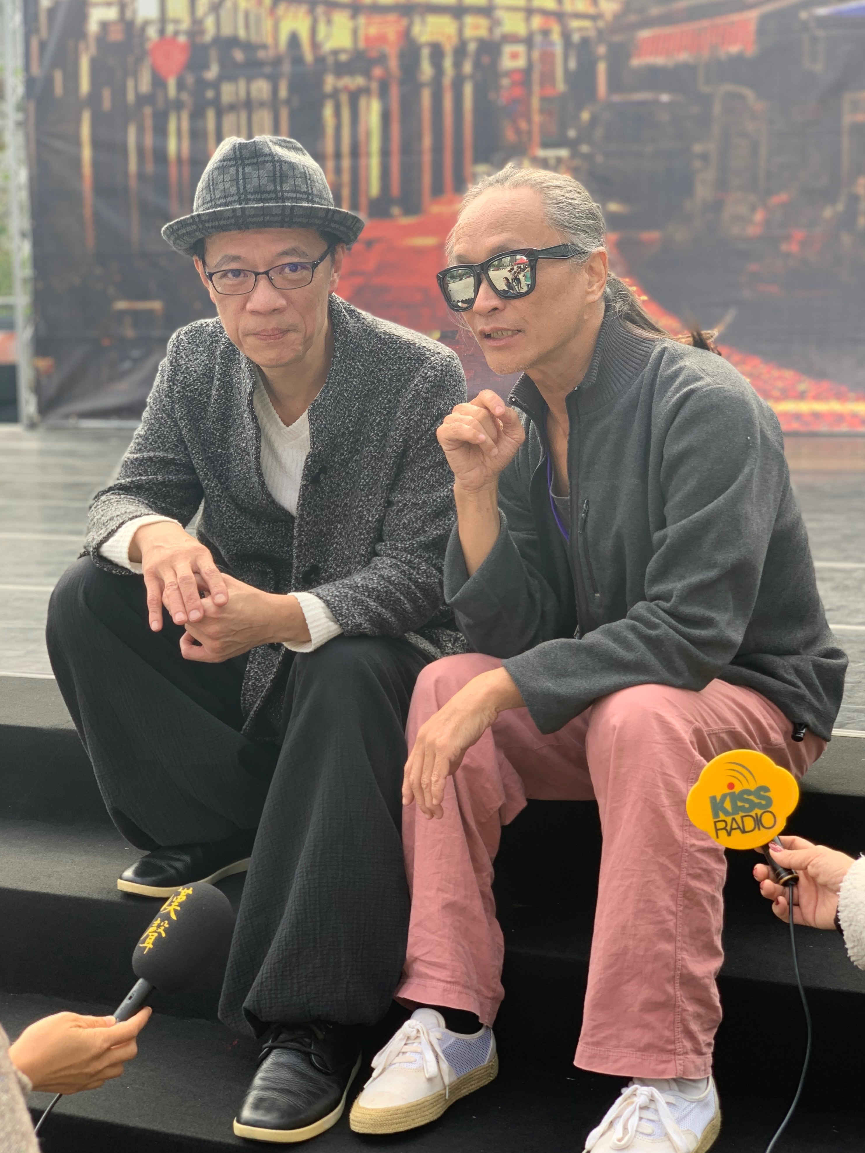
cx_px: 434
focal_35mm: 53
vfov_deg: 36.2
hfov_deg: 27.5
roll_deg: +0.4
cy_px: 583
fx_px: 1766
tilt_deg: -7.9
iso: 16
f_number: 2.4
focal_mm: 6
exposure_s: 1/122
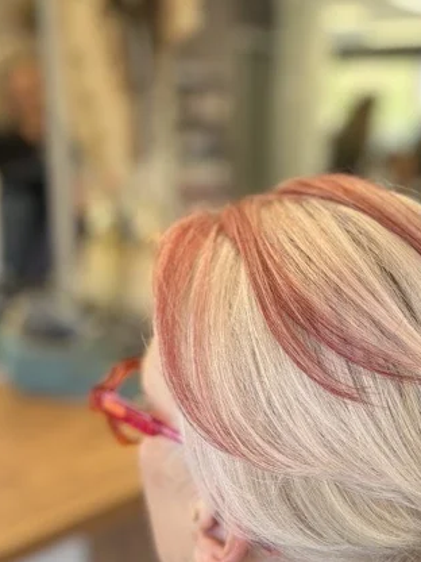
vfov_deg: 37.6
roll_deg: -1.0
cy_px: 389
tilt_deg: -16.4
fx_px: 811
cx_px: 316
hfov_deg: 28.7
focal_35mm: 50
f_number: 1.6
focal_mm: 5.96
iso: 80
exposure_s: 1/121
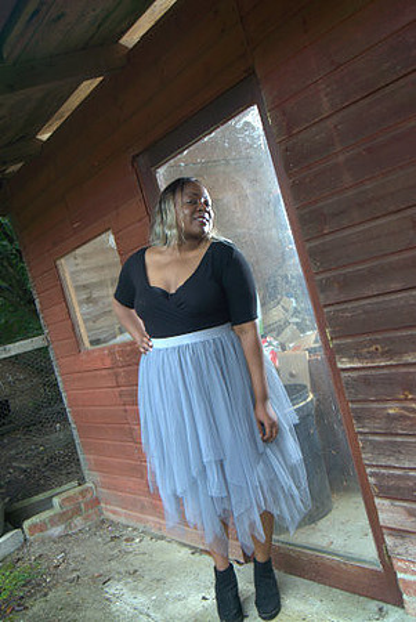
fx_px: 571
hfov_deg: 40.1
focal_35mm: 33
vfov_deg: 57.2
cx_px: 208
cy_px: 311
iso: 100
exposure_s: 1/100
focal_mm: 22
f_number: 4
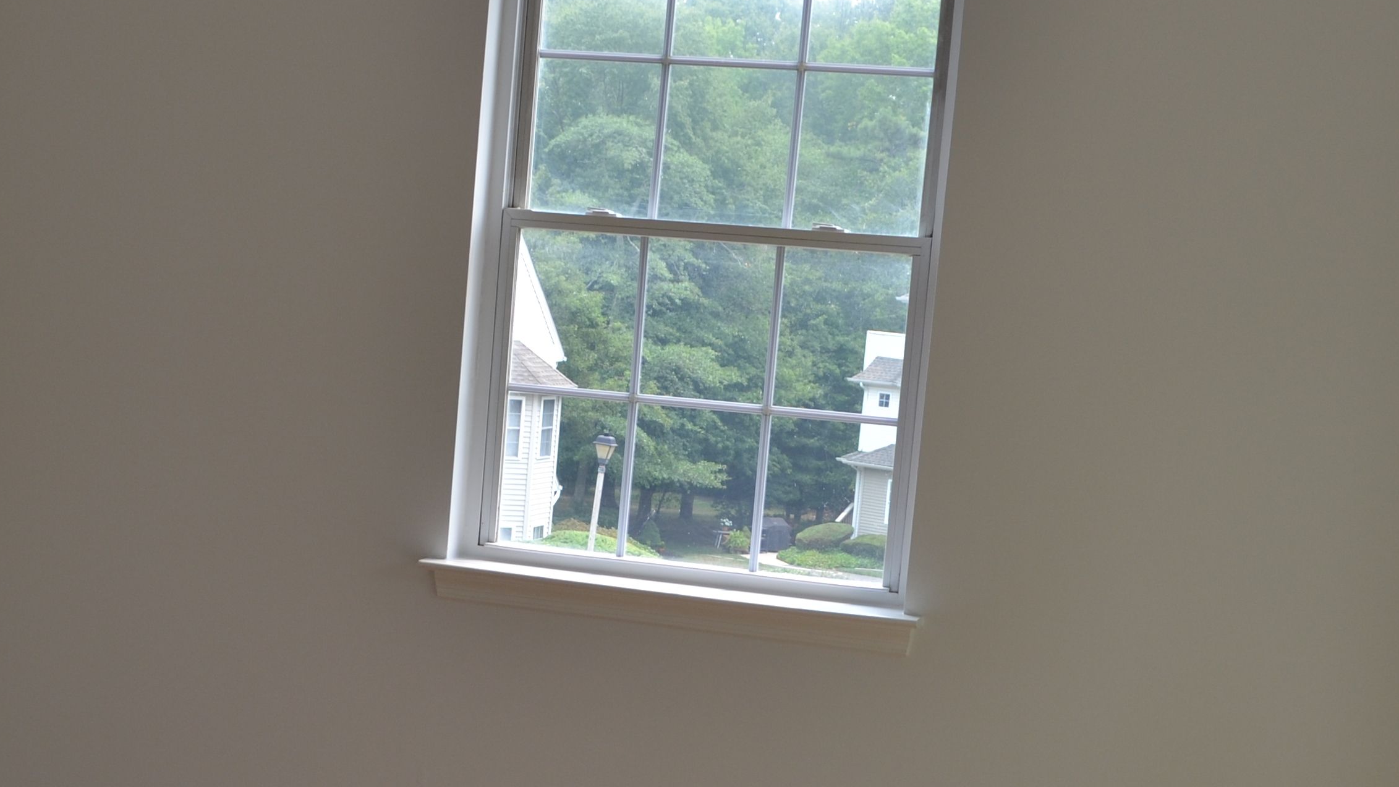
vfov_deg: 18.7
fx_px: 2374
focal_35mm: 64
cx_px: 564
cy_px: 594
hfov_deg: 32.7
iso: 125
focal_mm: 20
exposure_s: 1/125
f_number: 5.6
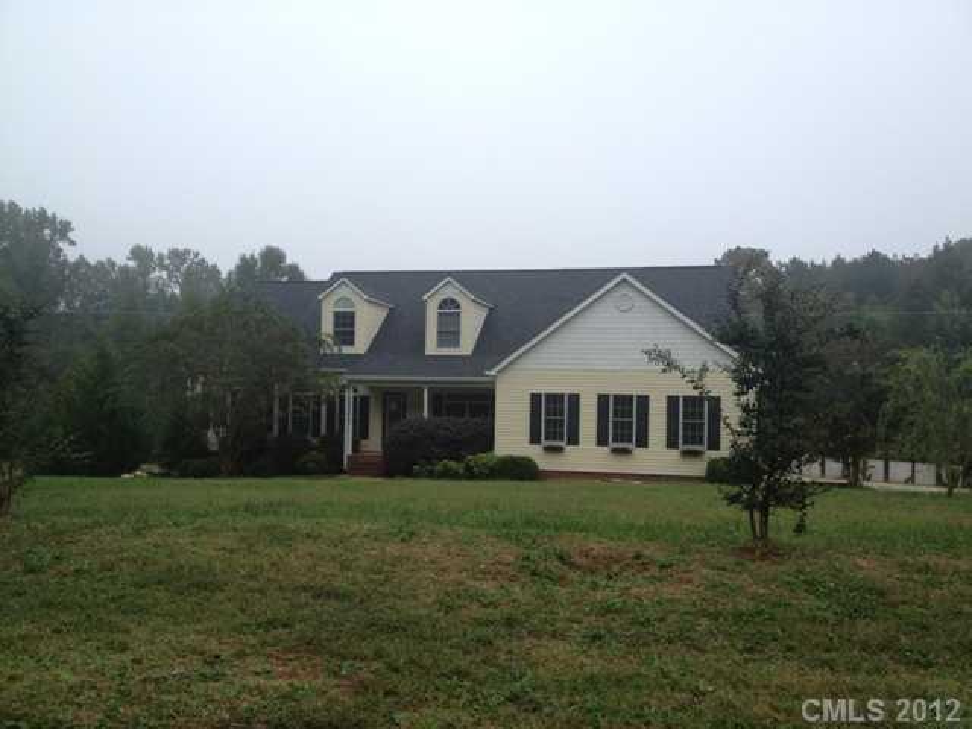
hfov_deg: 52.6
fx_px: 983
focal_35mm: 35
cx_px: 486
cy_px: 364
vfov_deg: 40.7
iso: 50
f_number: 2.4
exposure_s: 1/230
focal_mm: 4.28
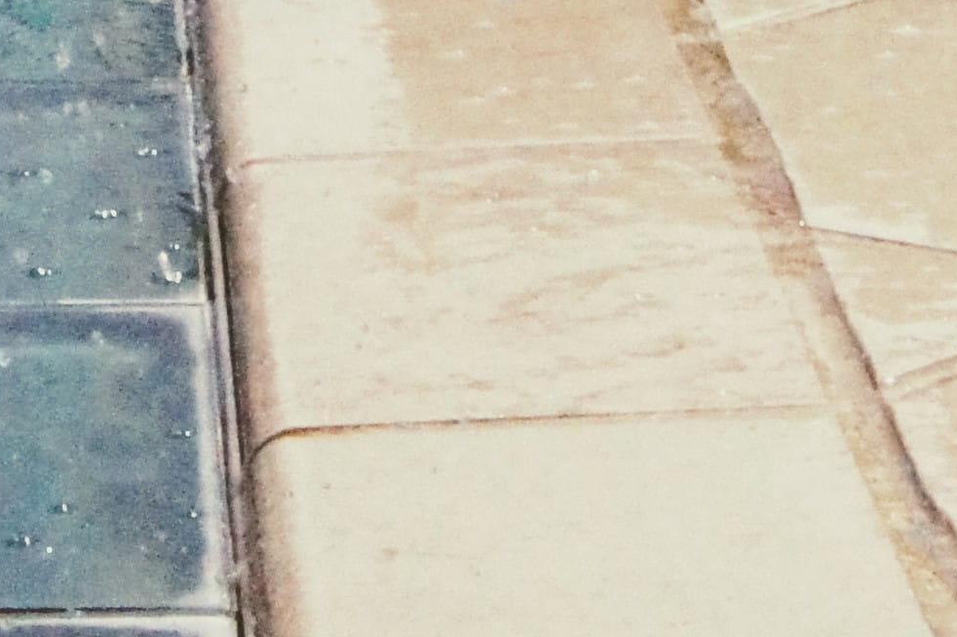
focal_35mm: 262
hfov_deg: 7.8
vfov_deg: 5.1
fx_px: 6972
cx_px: 63
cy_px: -907
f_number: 22
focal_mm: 35
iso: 6400
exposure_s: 1/4000
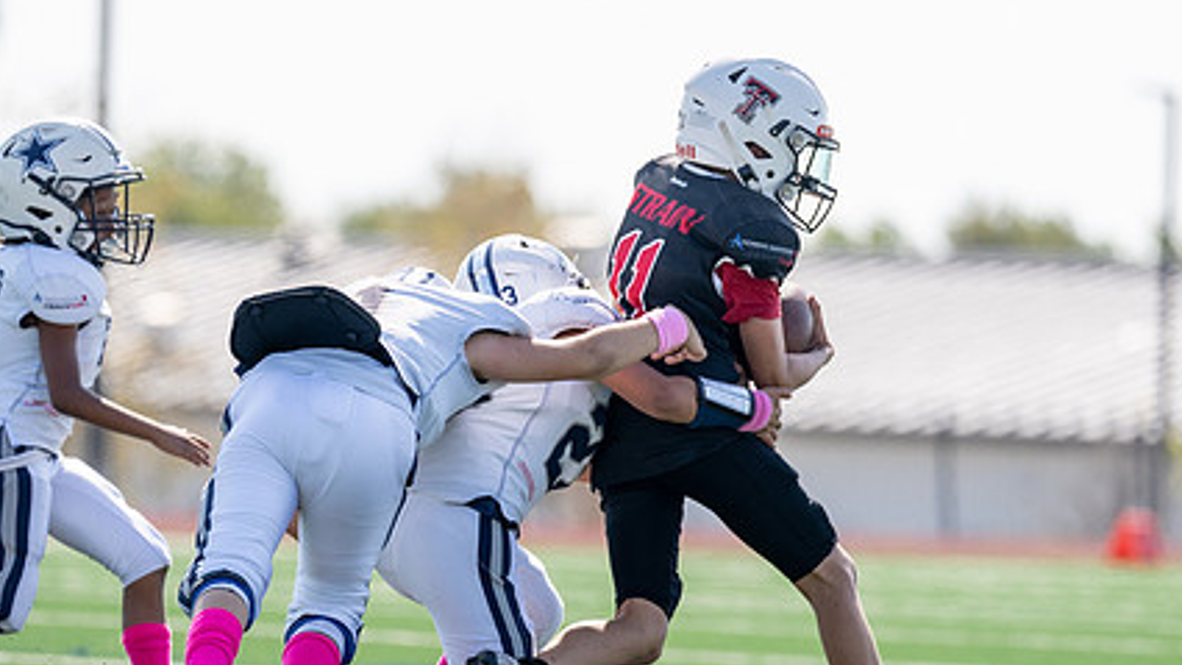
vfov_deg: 3.4
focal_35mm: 358
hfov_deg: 6.0
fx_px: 11220
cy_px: 476
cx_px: 523
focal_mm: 200
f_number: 2.8
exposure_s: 1/2000
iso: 100
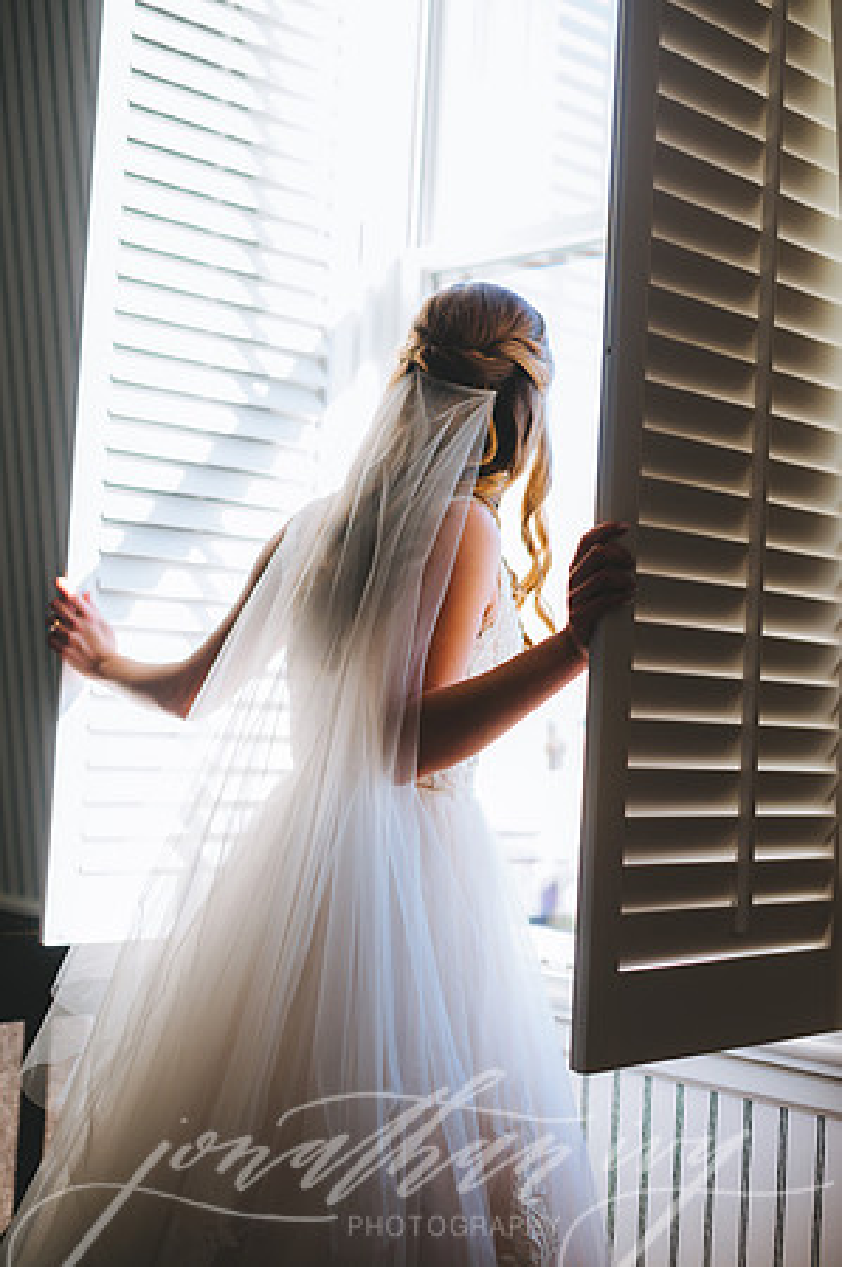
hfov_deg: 26.9
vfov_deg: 39.6
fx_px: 1758
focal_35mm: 50
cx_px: 421
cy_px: 634
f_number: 2.2
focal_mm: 50
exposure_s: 1/800
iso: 250
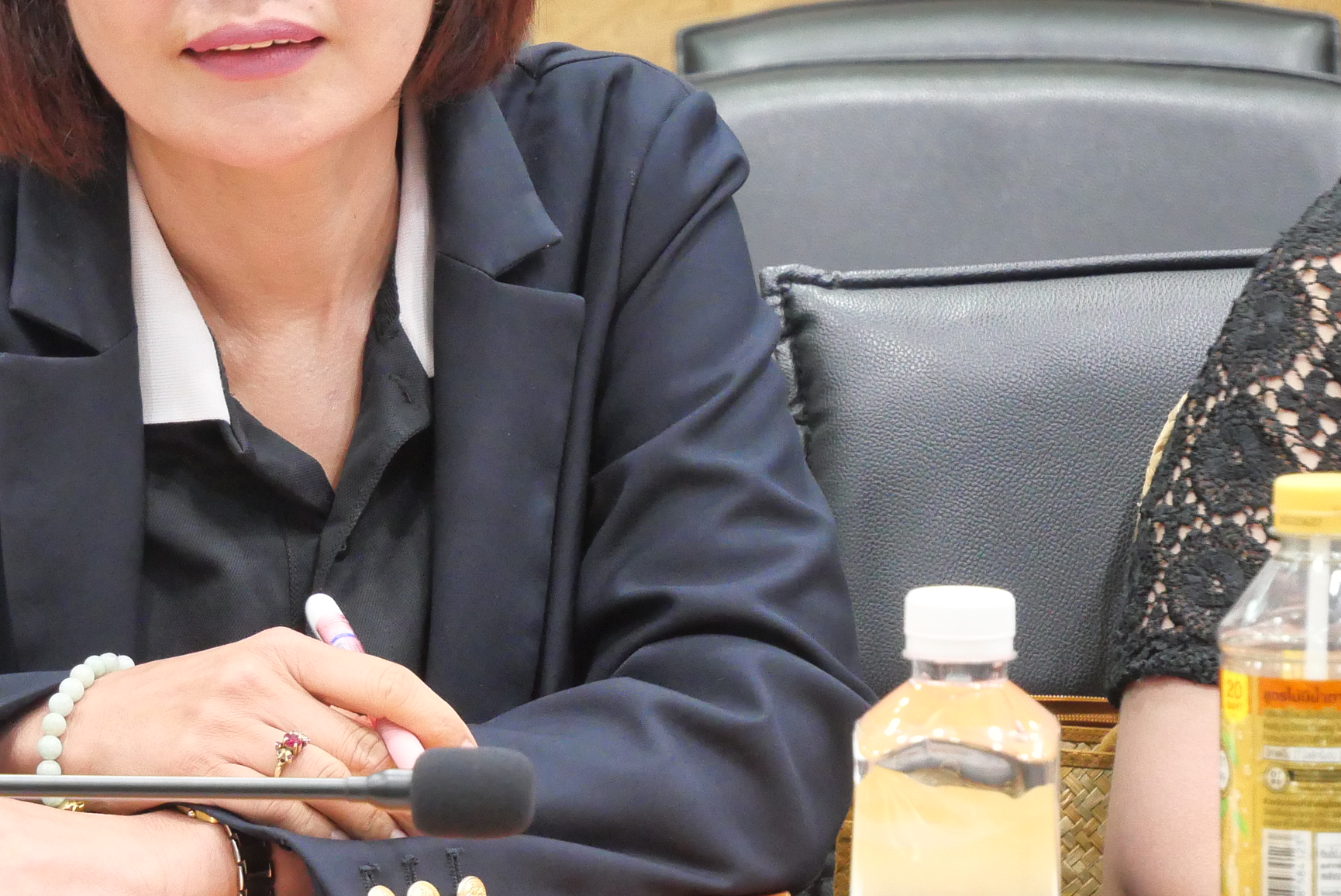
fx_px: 8237
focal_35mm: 221
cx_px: 47
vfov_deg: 6.2
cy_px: 268
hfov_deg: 9.3
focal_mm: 50
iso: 2000
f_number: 5.6
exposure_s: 1/15
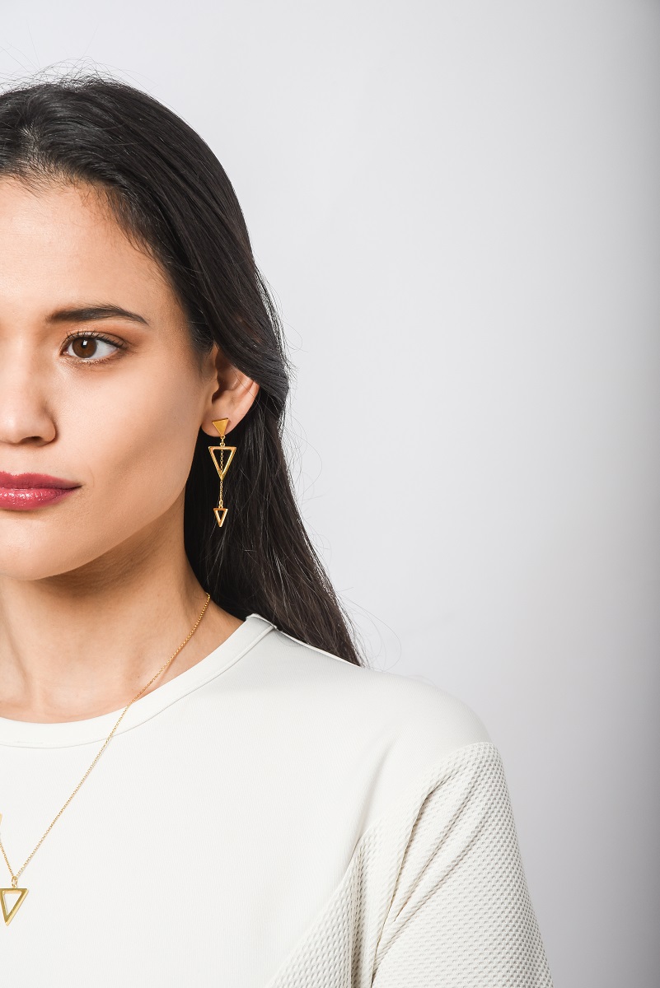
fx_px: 3297
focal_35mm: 120
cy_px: 494
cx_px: 330
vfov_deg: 17.1
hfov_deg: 11.4
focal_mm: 120
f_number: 11
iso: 400
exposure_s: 1/125
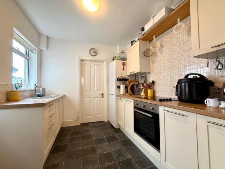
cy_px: 84
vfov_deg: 85.7
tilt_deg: +2.2
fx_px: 91
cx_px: 112
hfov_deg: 102.1
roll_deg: -1.9
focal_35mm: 14
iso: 200
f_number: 2.2
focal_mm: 2.22
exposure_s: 1/50
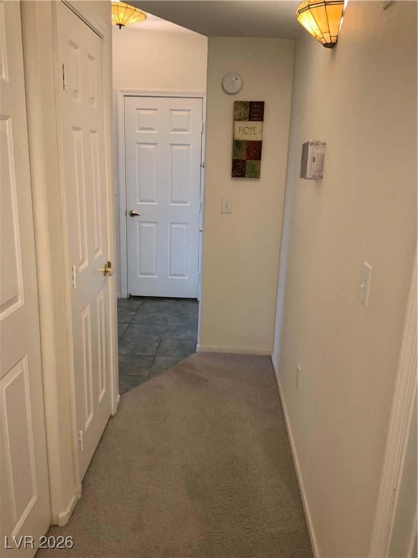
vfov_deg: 61.7
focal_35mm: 29
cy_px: 279
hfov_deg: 48.2
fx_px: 467
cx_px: 209
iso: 160
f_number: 1.8
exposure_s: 1/60
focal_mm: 3
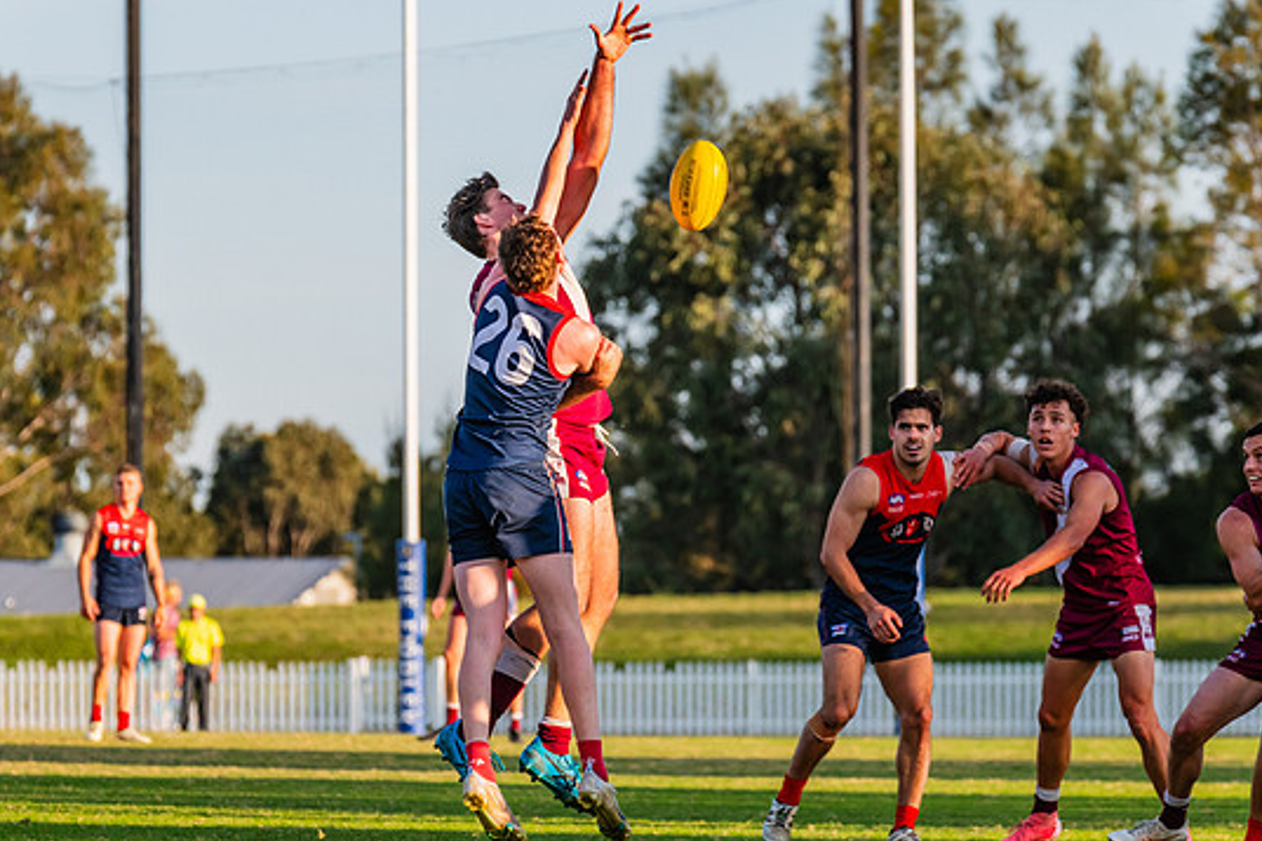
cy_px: 442
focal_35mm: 332
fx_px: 11638
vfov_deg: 4.1
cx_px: 598
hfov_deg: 6.2
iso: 800
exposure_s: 1/1000
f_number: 8
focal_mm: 290
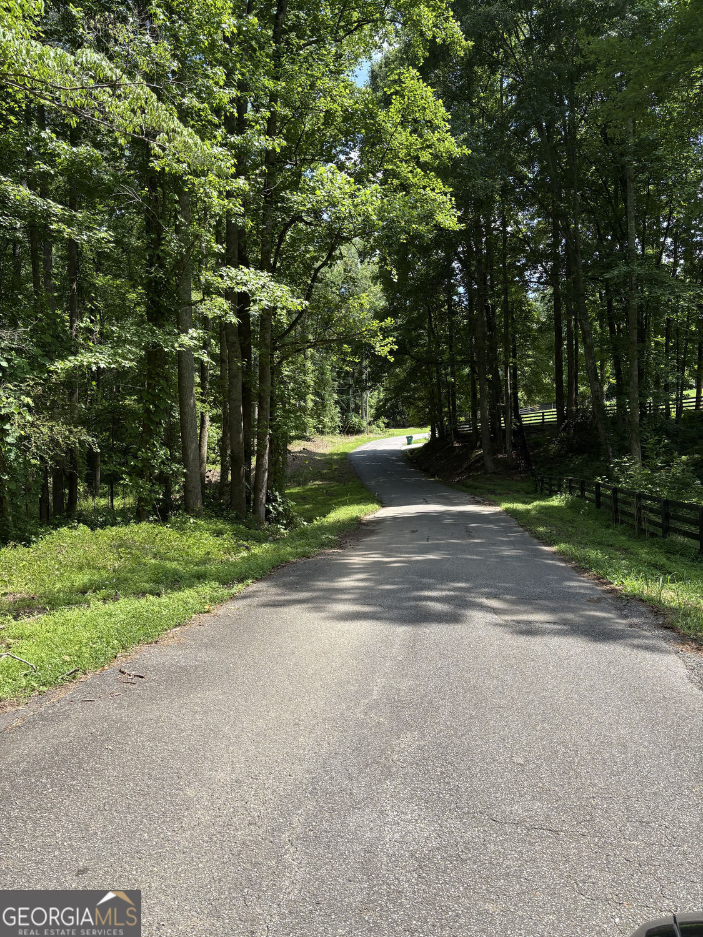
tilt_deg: +0.3
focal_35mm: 26
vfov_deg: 67.3
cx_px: 352
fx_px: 704
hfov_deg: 53.1
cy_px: 468
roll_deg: +1.6
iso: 50
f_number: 1.6
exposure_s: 1/1155
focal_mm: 5.96
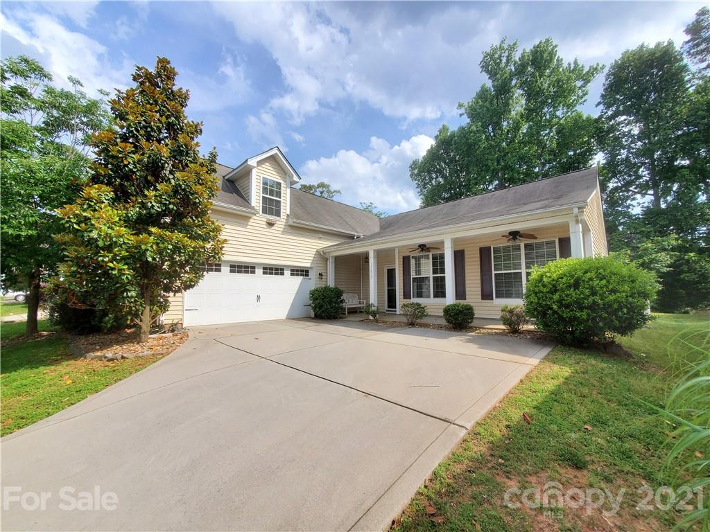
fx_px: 267
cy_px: 266
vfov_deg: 89.9
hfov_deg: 106.2
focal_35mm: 13
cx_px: 355
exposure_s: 1/877
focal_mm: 1.8
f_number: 2.2
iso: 50
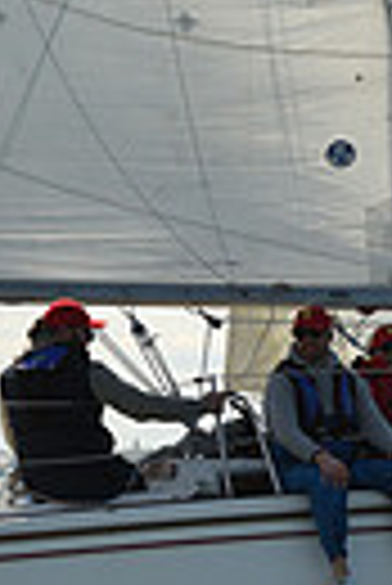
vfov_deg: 6.6
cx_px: 185
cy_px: 398
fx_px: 5082
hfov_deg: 4.4
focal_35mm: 312
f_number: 11
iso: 320
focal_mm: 70
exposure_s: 1/800
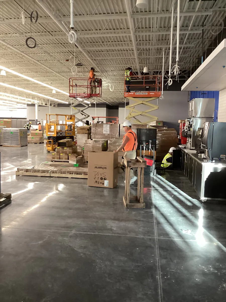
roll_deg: -2.2
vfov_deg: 58.4
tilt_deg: -4.8
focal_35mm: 31
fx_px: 270
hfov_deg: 45.4
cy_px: 151
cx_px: 113
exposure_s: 1/60
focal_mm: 3.3
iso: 250
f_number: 2.4
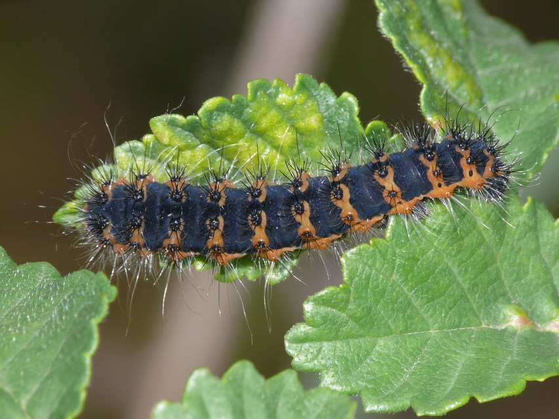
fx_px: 4522
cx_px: 280
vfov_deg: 5.3
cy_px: 210
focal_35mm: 280
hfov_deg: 7.1
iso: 200
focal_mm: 59.2
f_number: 11
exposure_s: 1/200
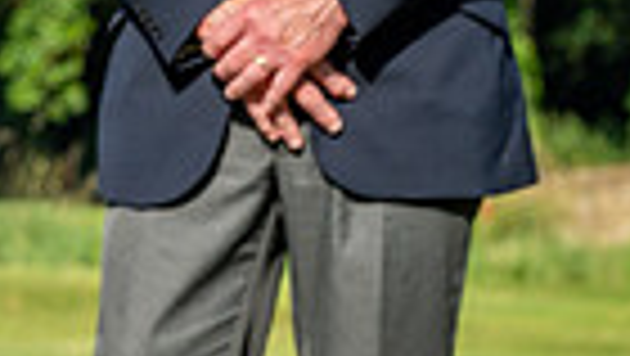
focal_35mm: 630
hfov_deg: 3.4
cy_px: -342
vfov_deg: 1.9
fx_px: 10532
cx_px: -812
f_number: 9
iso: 200
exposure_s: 1/500
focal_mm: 120
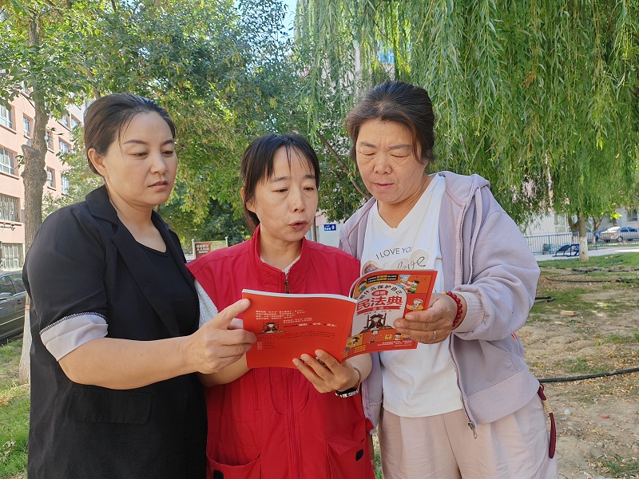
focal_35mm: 27
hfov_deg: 65.3
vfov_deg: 51.4
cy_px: 240
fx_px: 498
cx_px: 320
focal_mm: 6.14
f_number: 1.8
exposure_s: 1/160
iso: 50
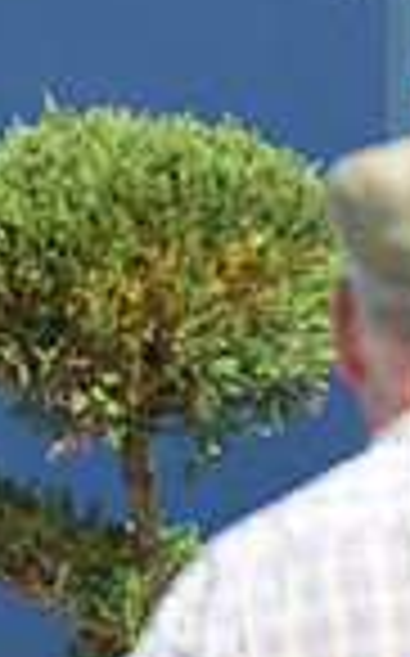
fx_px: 15226
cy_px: 371
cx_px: 843
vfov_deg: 2.5
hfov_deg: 1.5
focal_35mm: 850
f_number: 5
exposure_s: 1/1250
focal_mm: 210
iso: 400
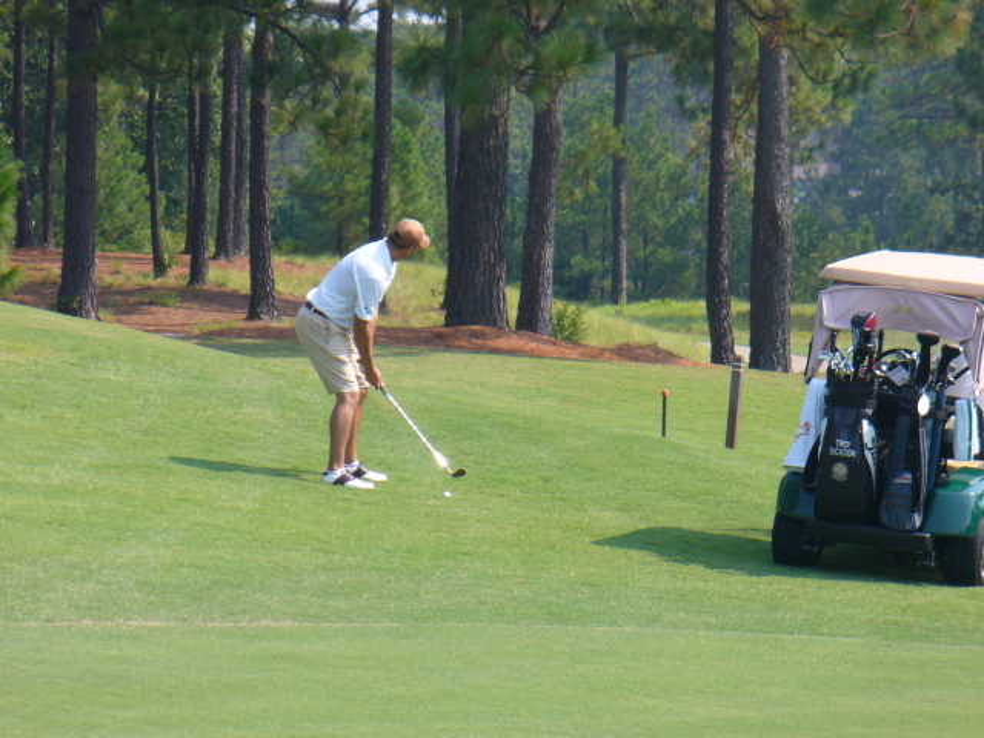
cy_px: 369
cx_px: 492
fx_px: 6311
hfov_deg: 8.9
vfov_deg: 6.7
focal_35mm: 222
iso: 80
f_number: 4.5
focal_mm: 36.6
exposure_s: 1/320
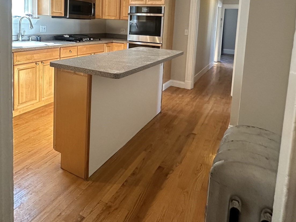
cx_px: 137
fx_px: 222
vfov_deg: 50.0
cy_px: 45
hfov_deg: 67.2
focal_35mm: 26
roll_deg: -3.5
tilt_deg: -6.8
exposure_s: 1/120
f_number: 2.2
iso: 250
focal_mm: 2.22
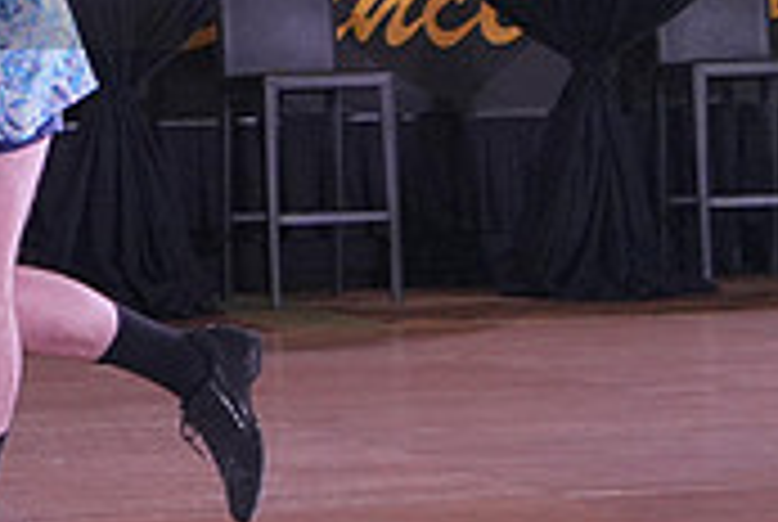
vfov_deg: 7.9
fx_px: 3767
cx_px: -306
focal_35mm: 174
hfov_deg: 11.4
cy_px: -70
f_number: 4
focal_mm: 35
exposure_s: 1/400
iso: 1600
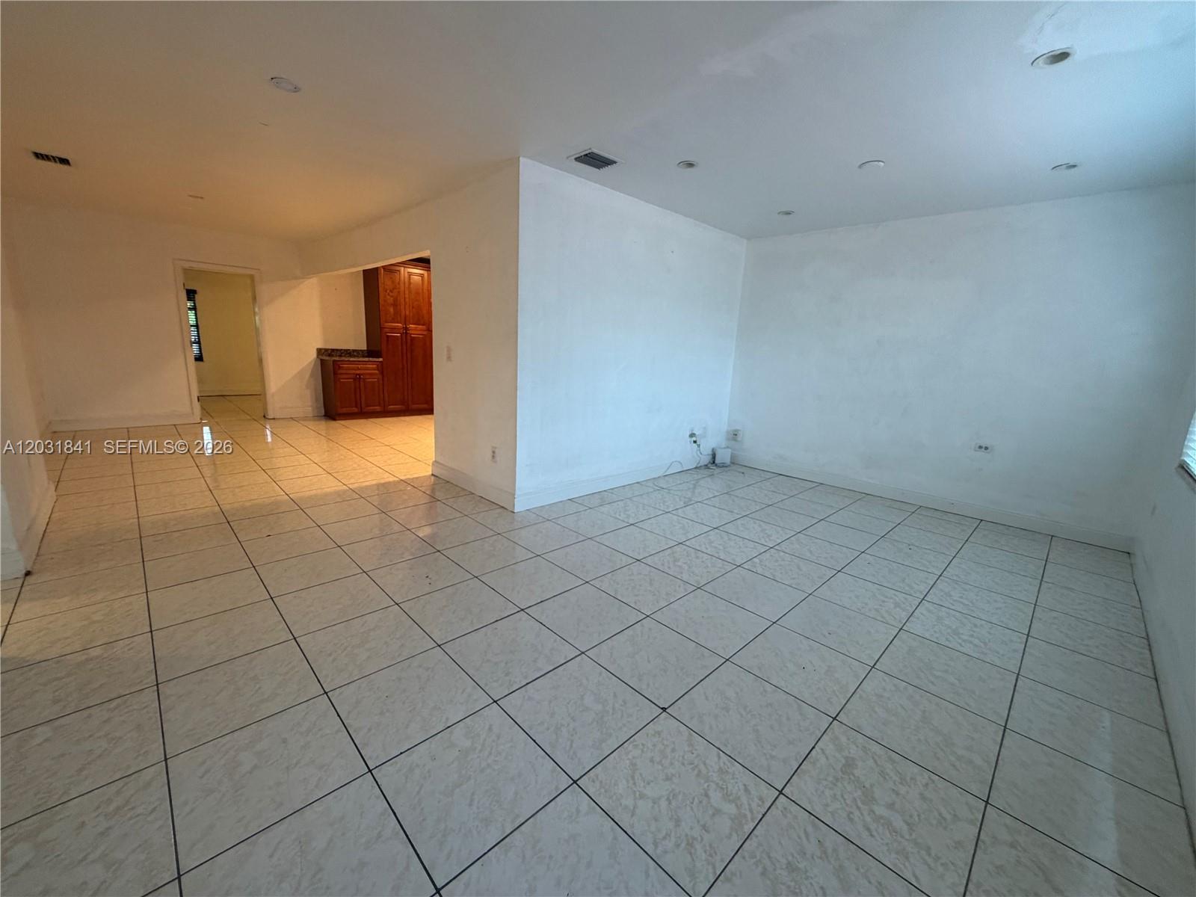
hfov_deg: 102.1
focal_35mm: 14
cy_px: 448
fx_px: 484
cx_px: 598
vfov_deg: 85.7
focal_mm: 2.22
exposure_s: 1/60
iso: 250
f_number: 2.2
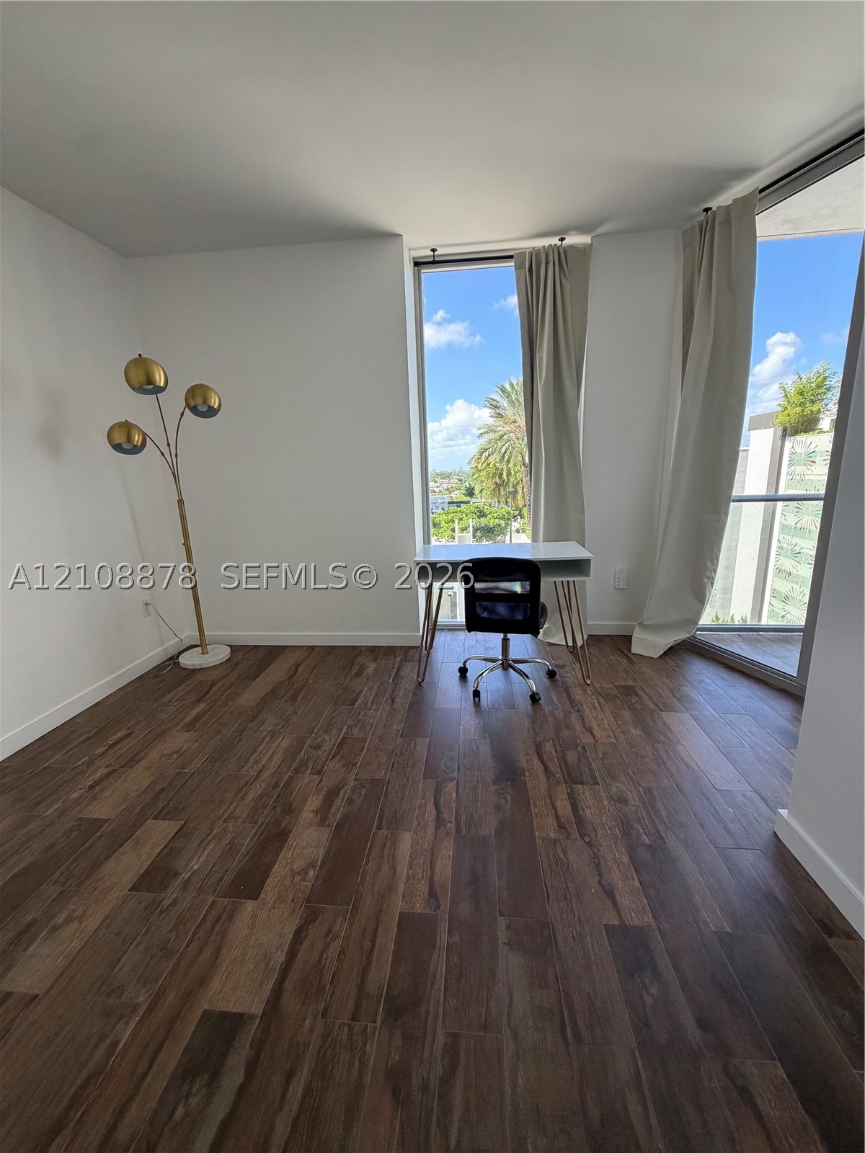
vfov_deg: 102.1
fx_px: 466
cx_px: 432
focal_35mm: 14
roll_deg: +1.6
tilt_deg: -13.5
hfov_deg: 85.7
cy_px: 576
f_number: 2.2
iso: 200
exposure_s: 1/121
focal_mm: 2.22
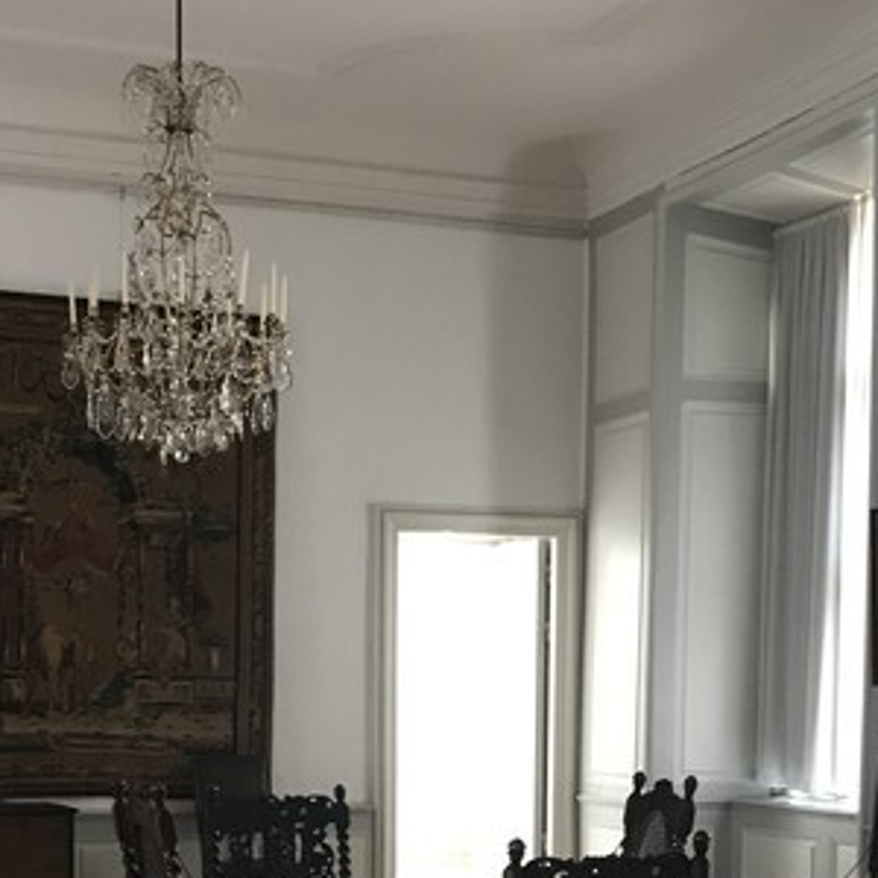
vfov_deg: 24.9
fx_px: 1894
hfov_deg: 26.1
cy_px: 872
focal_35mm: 66
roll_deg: +0.4
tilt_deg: -5.4
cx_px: 357
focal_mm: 3.99
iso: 80
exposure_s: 1/17
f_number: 1.8
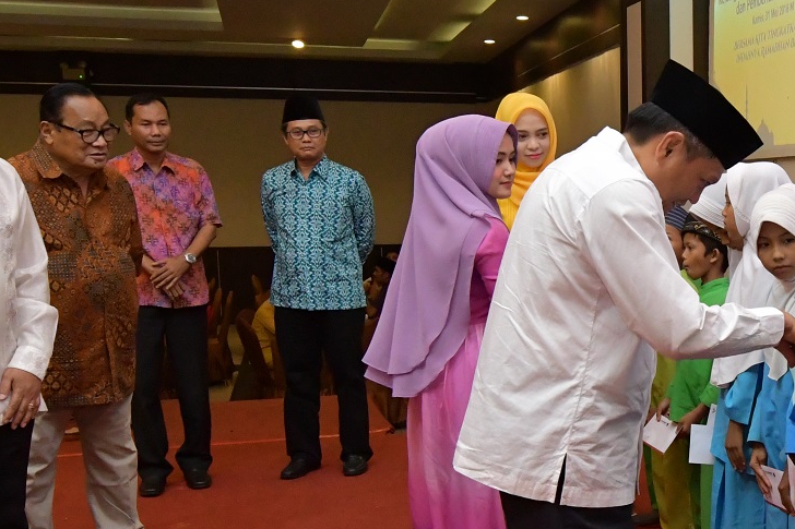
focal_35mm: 53
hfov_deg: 34.5
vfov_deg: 25.4
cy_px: 348
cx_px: 772
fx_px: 1170
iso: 3200
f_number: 6.3
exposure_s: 1/160
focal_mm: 14
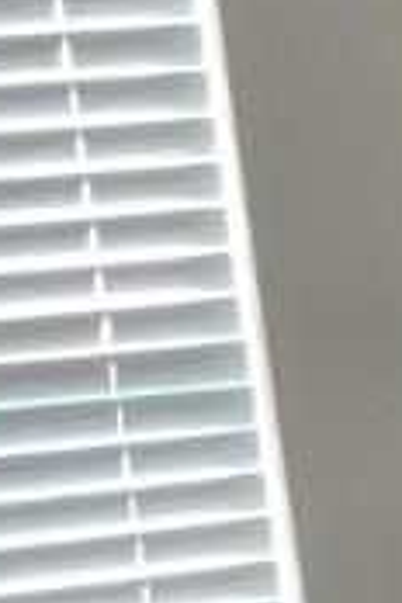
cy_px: 1097
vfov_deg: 7.7
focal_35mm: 260
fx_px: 4355
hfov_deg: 4.6
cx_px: 1941
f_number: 1.8
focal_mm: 3
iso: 50
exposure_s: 1/60
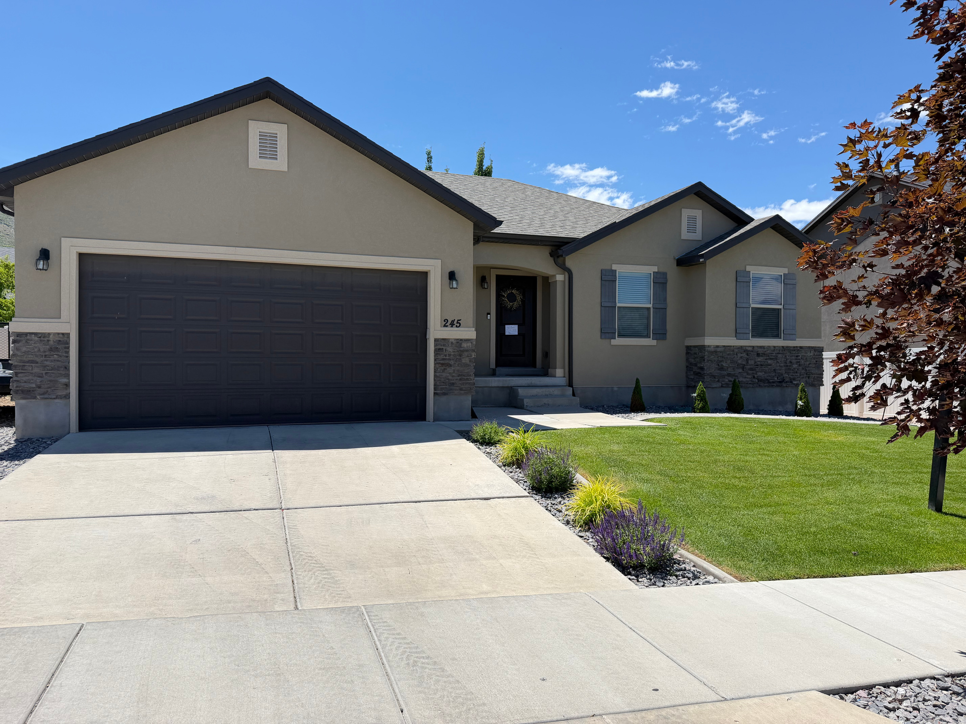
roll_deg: +0.2
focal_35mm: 24
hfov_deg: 71.6
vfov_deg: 56.8
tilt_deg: +0.1
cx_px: 483
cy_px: 362
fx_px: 670
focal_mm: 6.76
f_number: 1.78
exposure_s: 1/4405
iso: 80
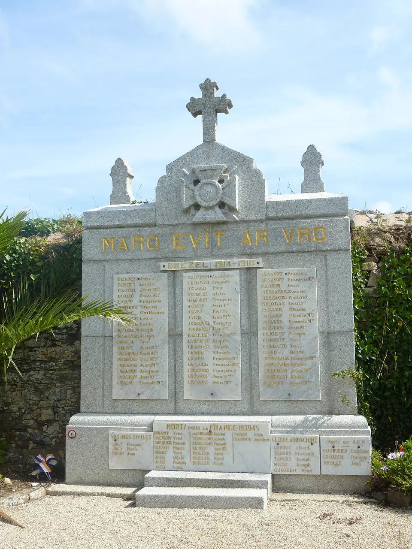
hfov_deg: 37.7
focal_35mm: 38
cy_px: 274
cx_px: 206
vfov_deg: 49.0
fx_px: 603
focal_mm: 5.3
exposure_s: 1/500
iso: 80
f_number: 4.5
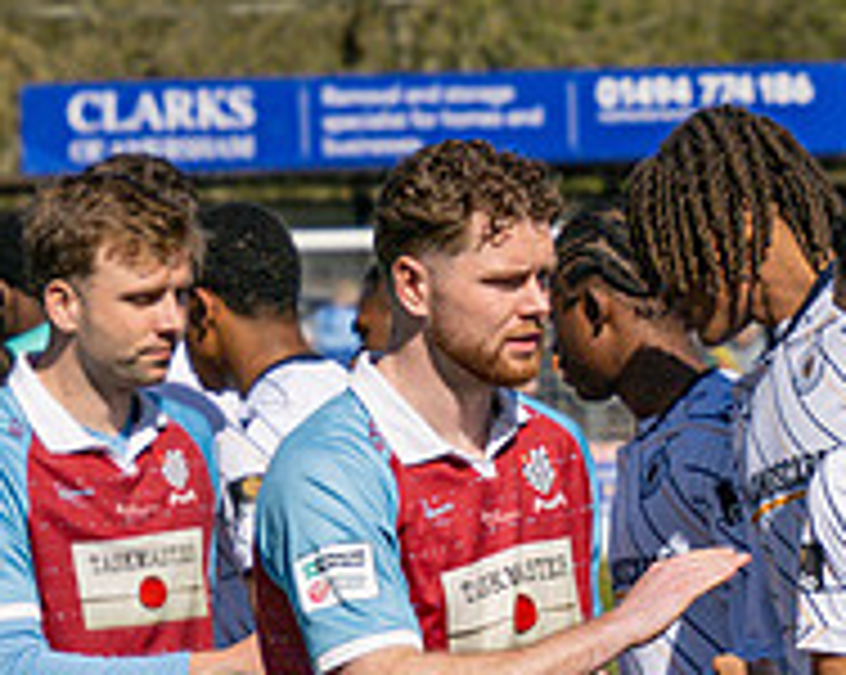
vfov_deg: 4.2
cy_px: 1039
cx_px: 88
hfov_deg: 5.2
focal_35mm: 370
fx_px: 9255
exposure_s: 1/5000
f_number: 6.3
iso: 400
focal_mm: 99
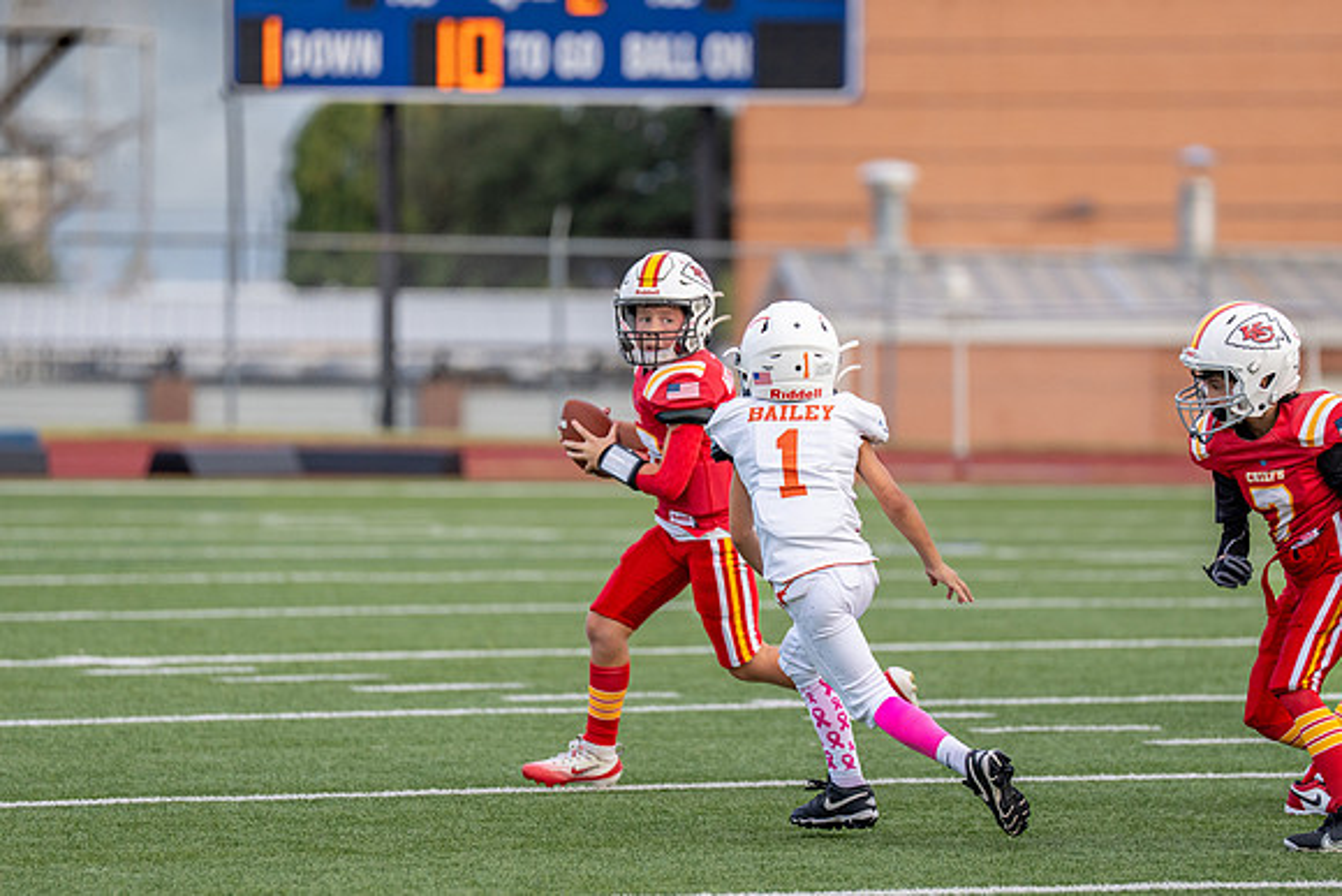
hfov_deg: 6.5
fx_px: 11896
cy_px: 476
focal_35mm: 319
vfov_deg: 4.3
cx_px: 739
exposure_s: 1/2500
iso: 400
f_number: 2.8
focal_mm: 200
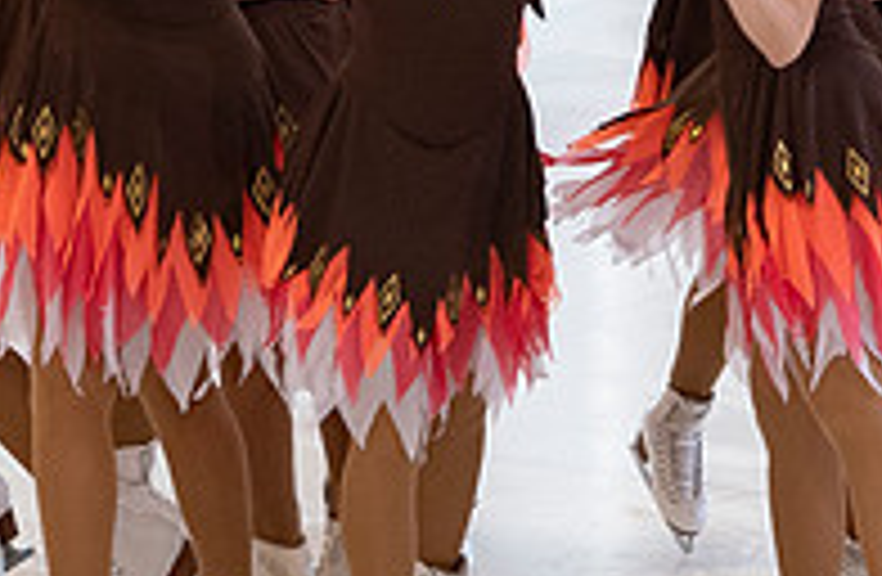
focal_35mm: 695
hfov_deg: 3.0
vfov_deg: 2.0
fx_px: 16920
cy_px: 130
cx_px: 653
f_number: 4
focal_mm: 112
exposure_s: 1/320
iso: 640
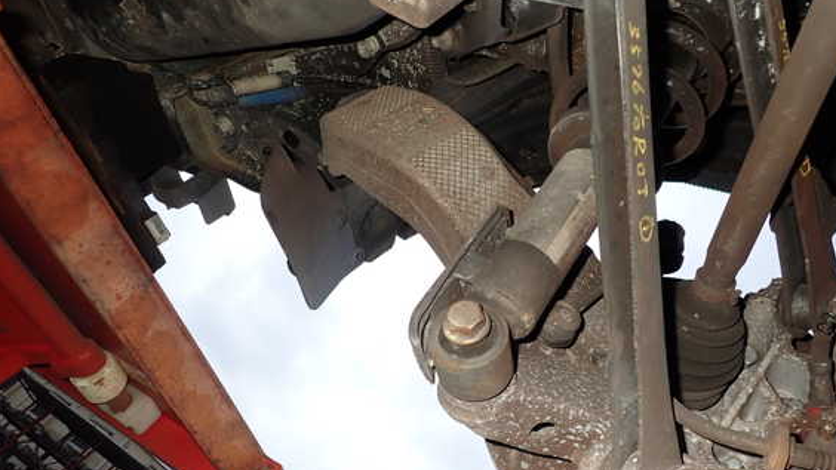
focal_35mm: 29
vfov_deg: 40.0
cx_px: 442
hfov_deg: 66.0
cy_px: 279
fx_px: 643
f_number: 2.8
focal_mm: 4.5
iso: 100
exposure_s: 1/250
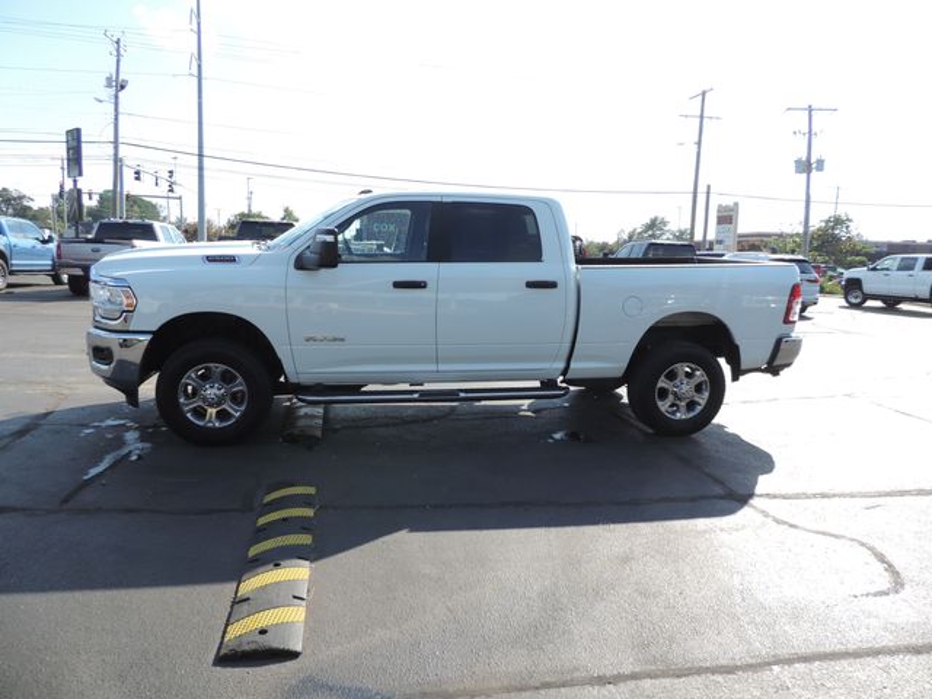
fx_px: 646
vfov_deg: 56.8
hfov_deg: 71.6
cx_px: 466
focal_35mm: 24
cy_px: 350
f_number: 3
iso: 80
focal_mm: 4.3
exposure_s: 1/640
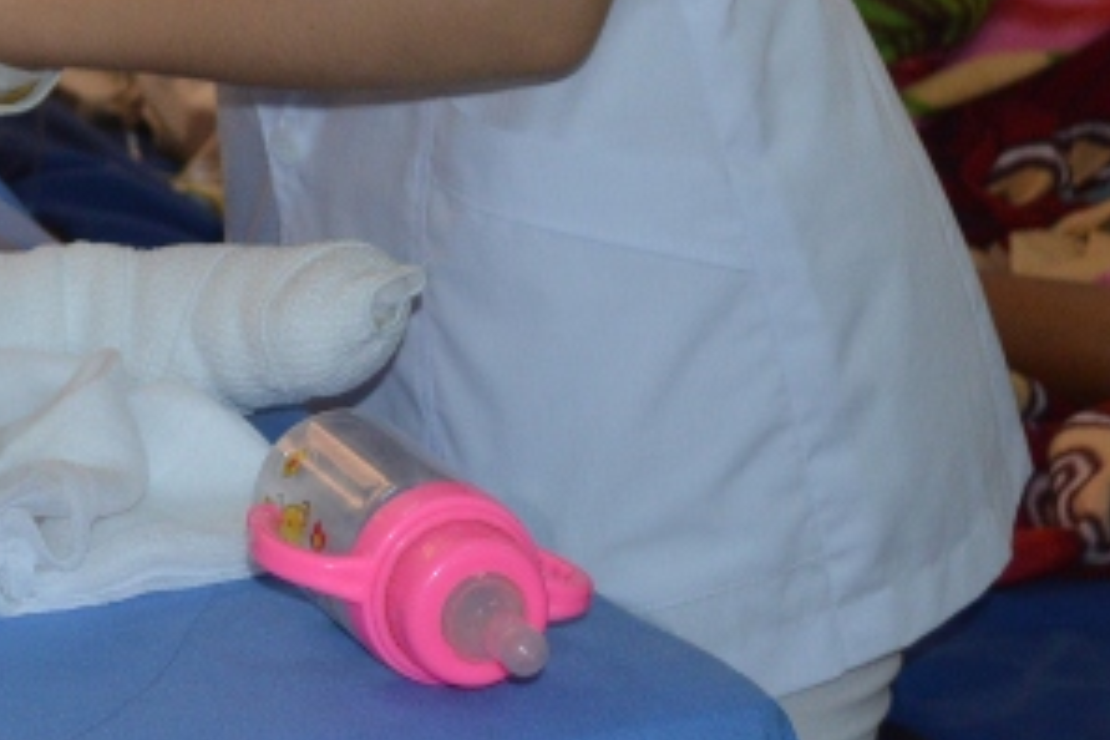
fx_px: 3823
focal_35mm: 124
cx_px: -306
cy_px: -413
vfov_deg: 10.6
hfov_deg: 15.7
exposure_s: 1/60
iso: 450
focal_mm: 24
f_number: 4
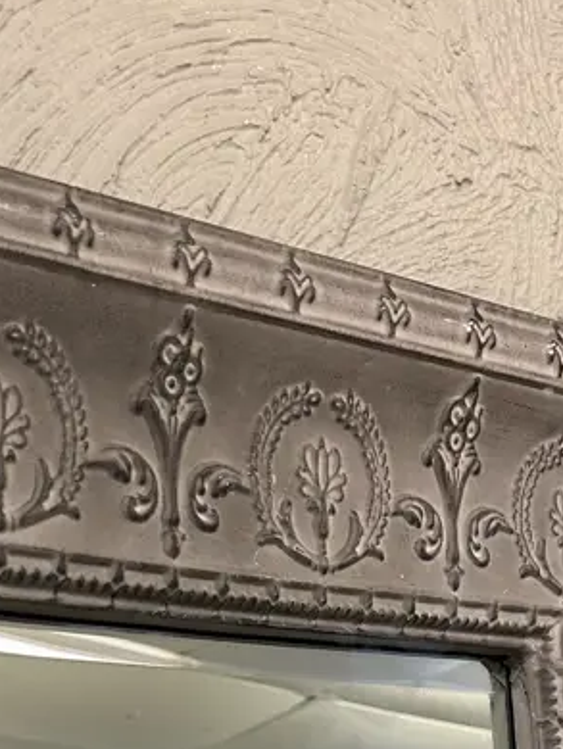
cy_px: 956
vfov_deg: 26.4
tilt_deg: -6.2
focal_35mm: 63
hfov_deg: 23.2
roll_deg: -0.8
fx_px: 1365
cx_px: 173
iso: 200
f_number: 1.78
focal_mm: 6.86
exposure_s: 1/100
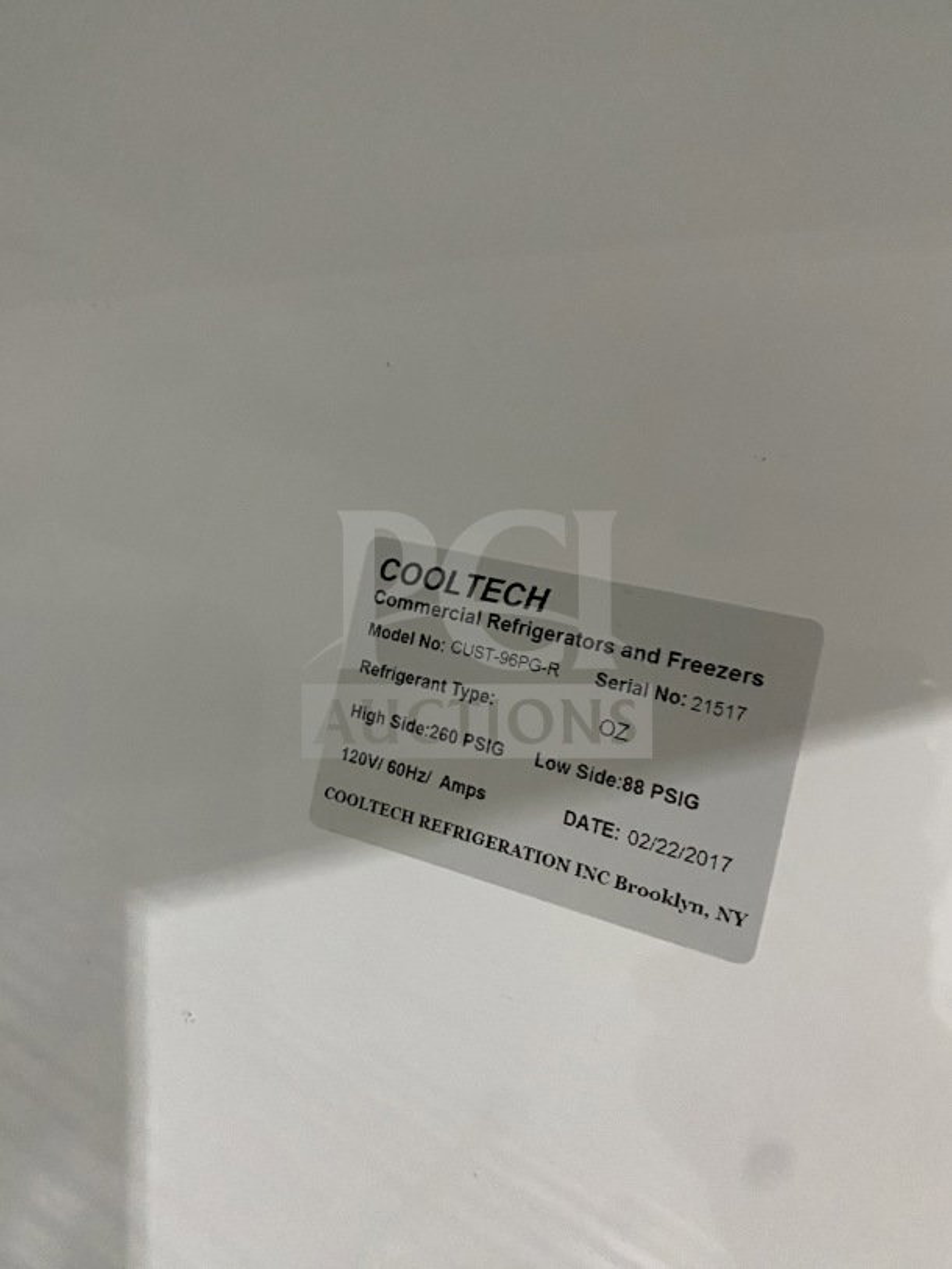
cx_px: 476
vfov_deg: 69.4
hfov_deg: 54.9
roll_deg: -16.7
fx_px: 916
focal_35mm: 25
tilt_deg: -1.0
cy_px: 634
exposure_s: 1/55
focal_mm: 4.25
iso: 500
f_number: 1.8
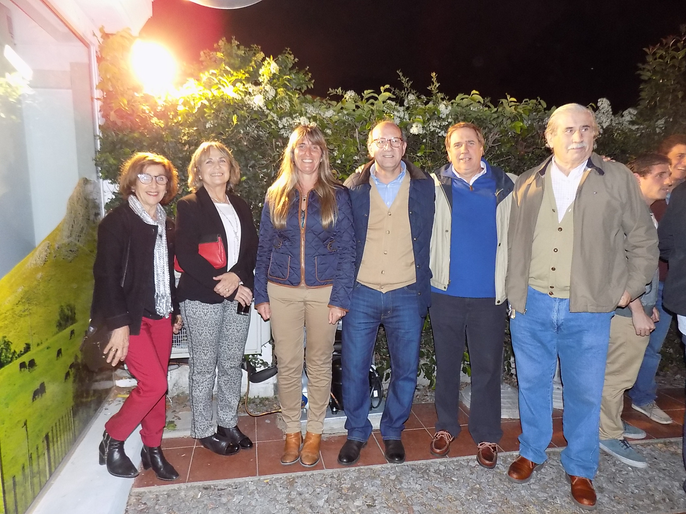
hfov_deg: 73.9
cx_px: 343
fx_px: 456
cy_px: 257
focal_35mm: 23
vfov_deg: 58.9
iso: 400
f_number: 3.1
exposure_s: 1/30
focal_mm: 4
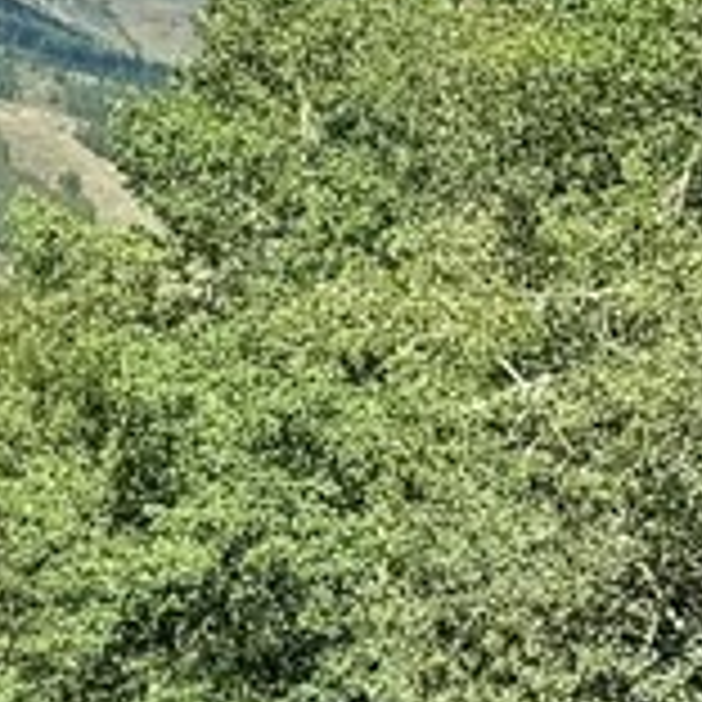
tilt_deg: +11.7
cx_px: 1719
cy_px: -315
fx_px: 4979
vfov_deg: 7.9
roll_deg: -0.1
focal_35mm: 217
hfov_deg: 7.5
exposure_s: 1/2959
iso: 80
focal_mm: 6.76
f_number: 1.78
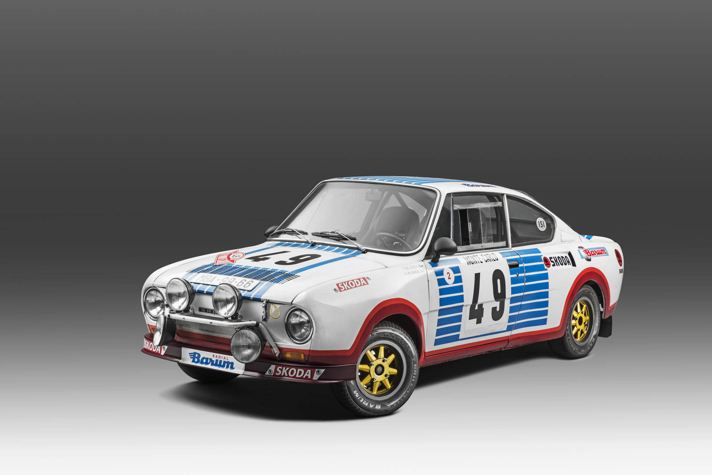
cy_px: 238
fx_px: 1385
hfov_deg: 28.8
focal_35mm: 70
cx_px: 356
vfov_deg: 19.5
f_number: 14
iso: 100
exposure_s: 1/1.25
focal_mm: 70
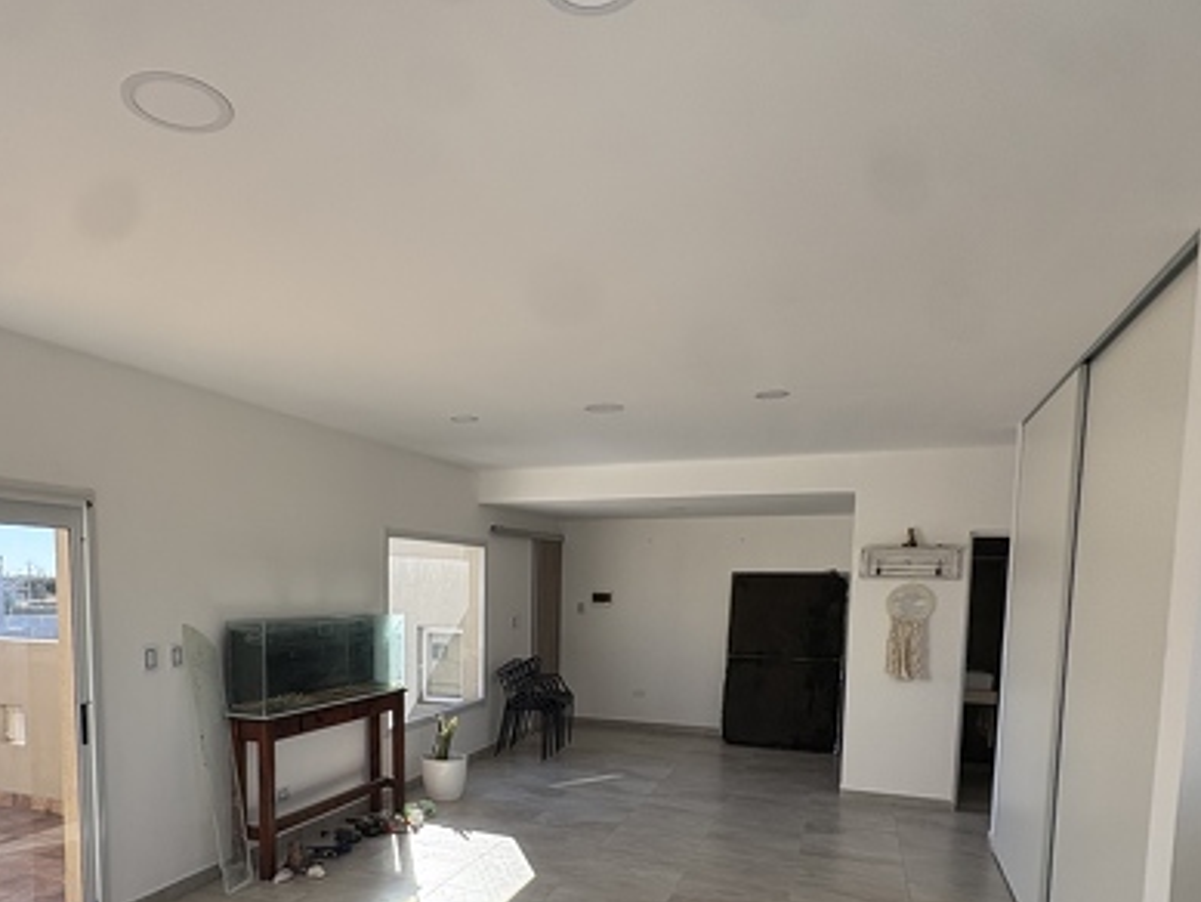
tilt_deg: -4.9
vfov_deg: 54.6
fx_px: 833
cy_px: 658
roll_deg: +0.0
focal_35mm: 24
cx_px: 494
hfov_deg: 71.0
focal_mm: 2.22
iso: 64
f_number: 2.2
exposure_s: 1/476
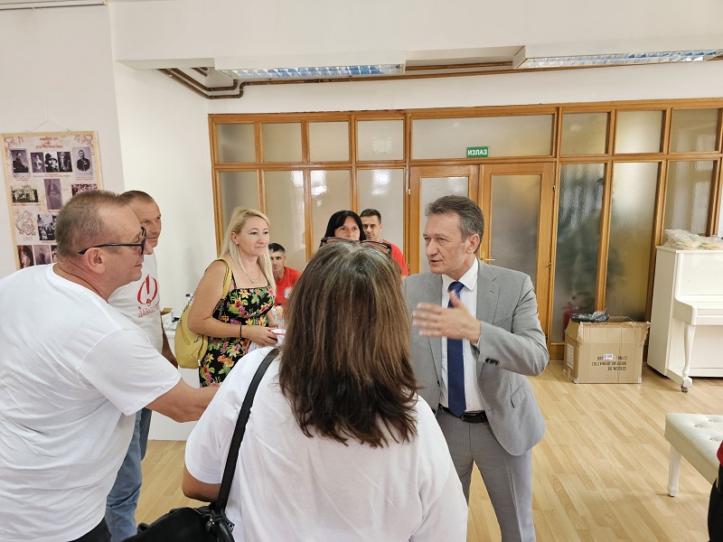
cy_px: 271
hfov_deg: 73.9
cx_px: 362
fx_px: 480
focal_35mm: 23
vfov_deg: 58.9
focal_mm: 6.3
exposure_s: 1/100
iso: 160
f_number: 1.7
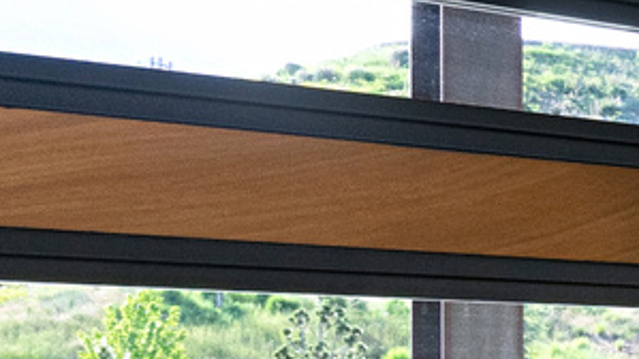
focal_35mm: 115
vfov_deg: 10.4
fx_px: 1948
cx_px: 1393
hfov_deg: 14.4
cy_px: 374
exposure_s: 1/20
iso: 1250
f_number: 9
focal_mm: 16
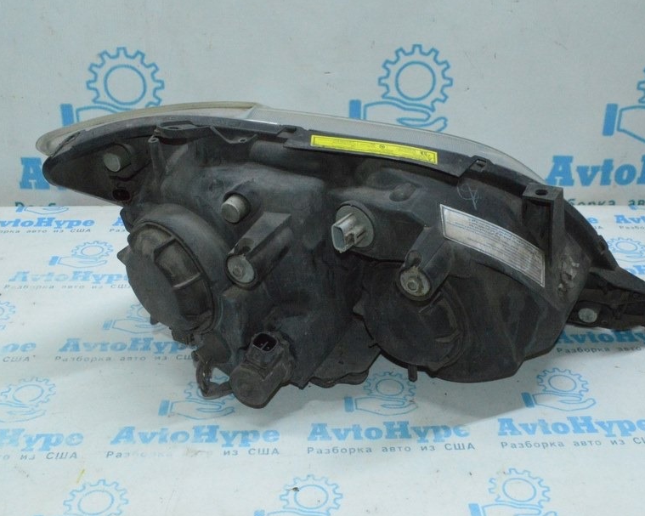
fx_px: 833
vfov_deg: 34.4
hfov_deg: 42.3
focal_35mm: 44
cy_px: 230
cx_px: 335
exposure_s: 1/125
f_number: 16
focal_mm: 23
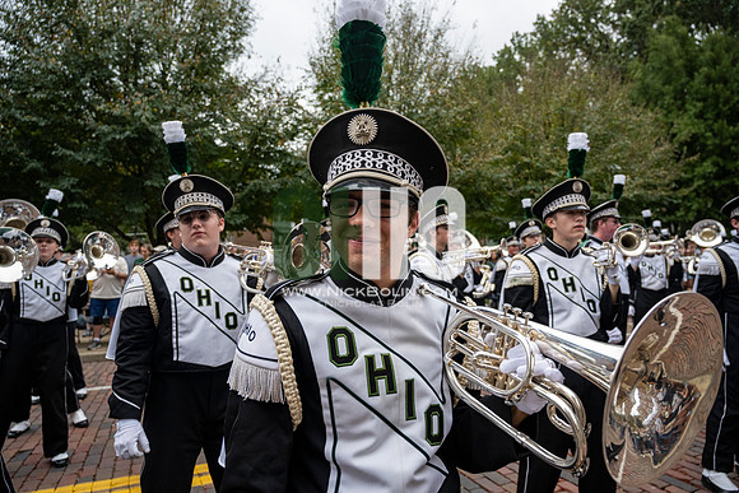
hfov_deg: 73.7
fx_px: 493
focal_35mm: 24
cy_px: 246
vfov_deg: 53.2
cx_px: 370
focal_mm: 24
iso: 640
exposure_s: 1/1600
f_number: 4
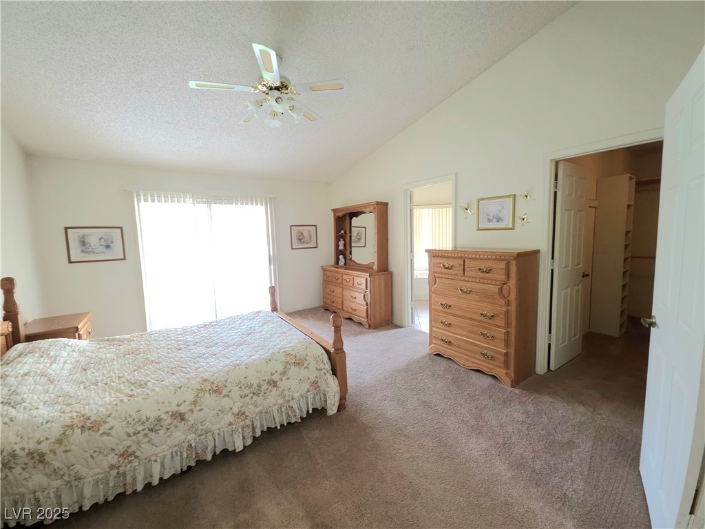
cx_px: 352
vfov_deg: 89.9
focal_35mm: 13
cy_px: 264
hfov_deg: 106.2
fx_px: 265
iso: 125
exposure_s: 1/30
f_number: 1.9
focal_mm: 2.2
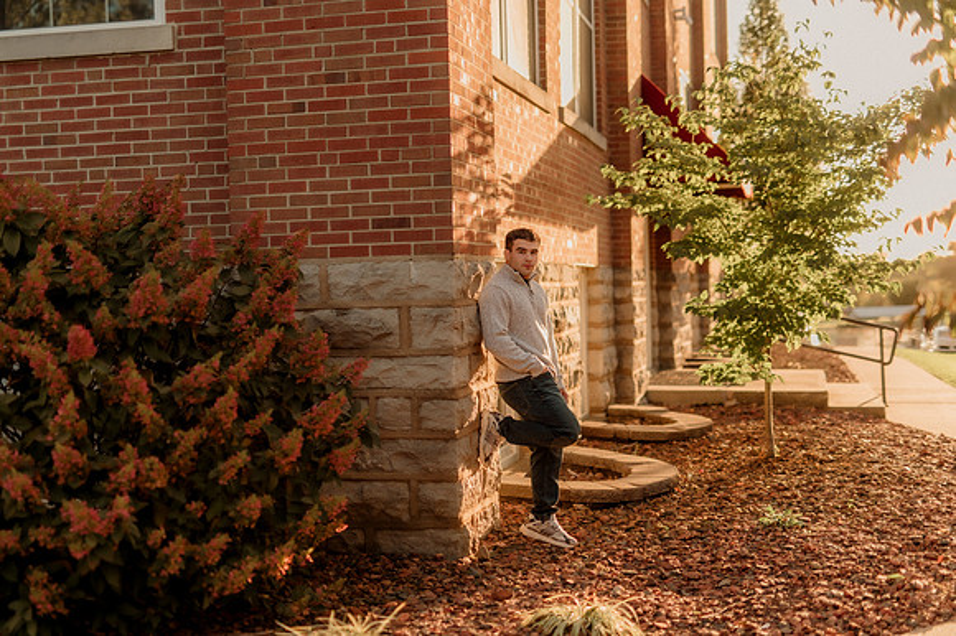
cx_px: 478
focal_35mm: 50
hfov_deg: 39.6
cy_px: 318
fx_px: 1327
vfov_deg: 27.0
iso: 250
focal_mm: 50
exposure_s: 1/2000
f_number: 1.4
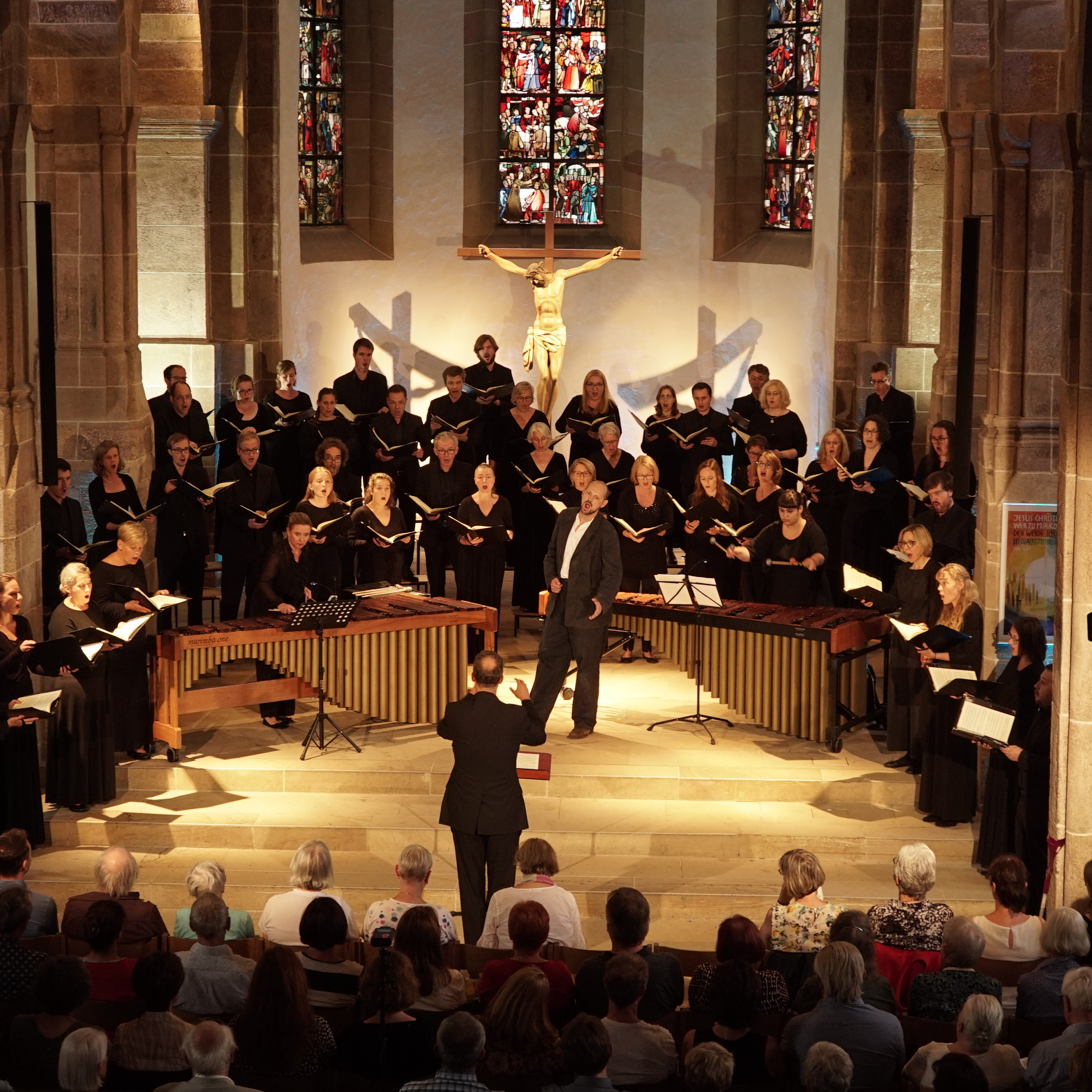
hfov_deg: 24.0
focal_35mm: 72
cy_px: 548
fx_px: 2570
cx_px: 551
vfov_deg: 24.0
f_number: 5
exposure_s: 1/60
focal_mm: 56
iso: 1600
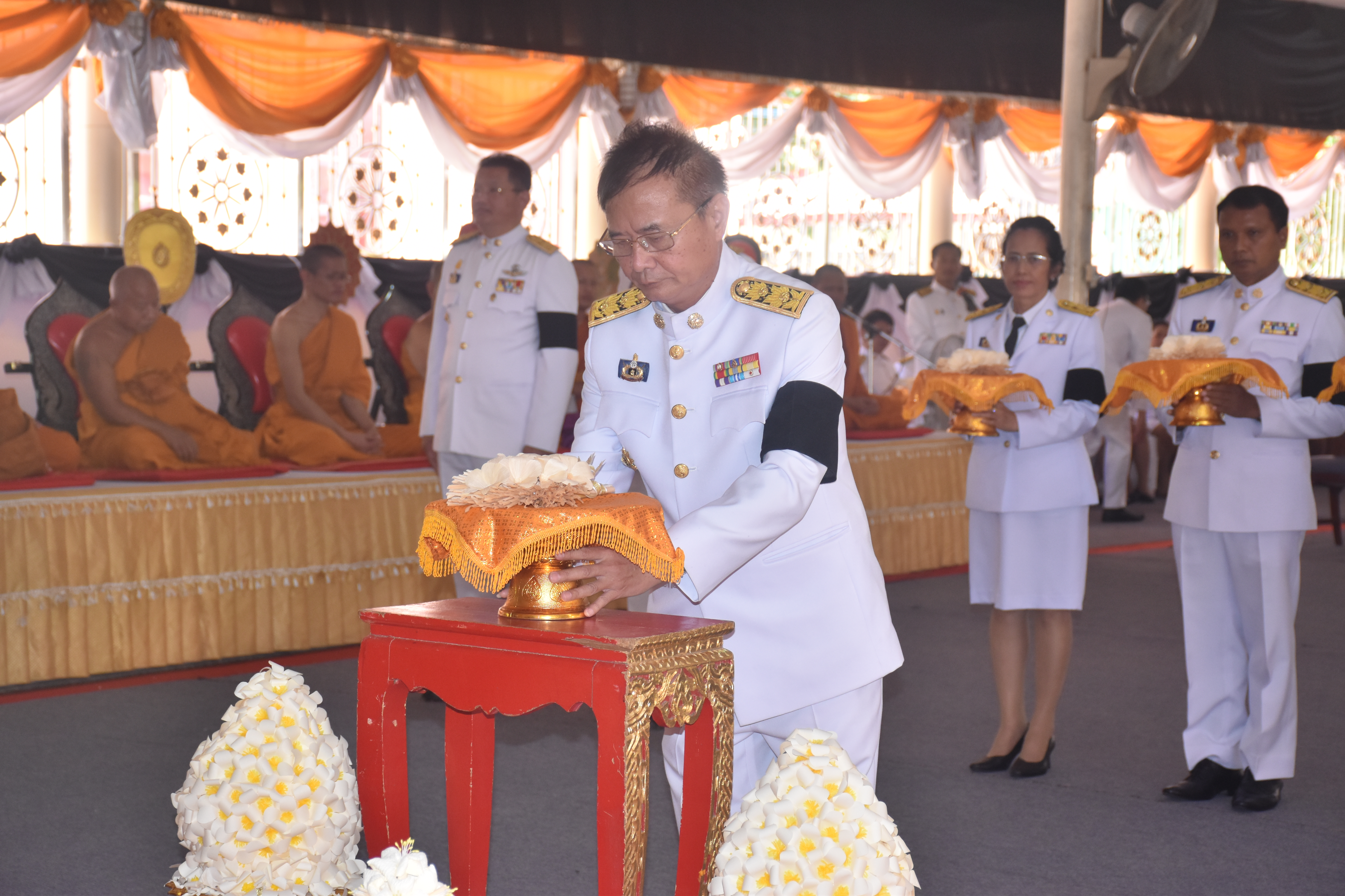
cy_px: 448
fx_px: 2914
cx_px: 672
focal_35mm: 78
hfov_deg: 26.0
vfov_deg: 17.5
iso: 800
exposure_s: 1/125
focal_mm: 52
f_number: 5.6
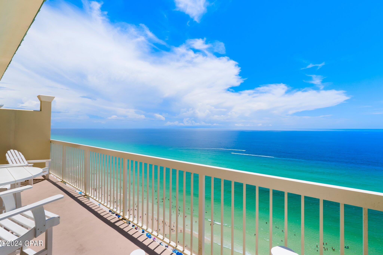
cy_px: 128
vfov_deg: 77.3
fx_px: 160
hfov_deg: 100.4
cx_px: 192
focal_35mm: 15
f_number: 9
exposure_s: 1/200
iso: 100
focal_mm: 10
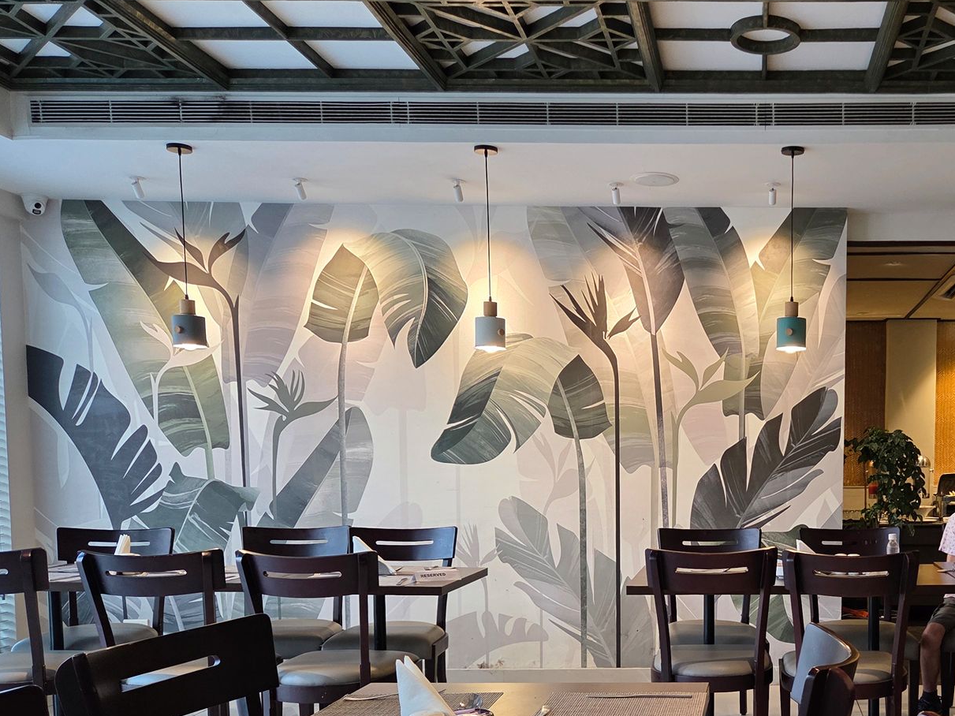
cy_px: 554
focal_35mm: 38
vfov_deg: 36.6
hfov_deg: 46.9
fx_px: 1048
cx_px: 737
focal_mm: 5.4
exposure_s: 1/100
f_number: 1.8
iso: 200
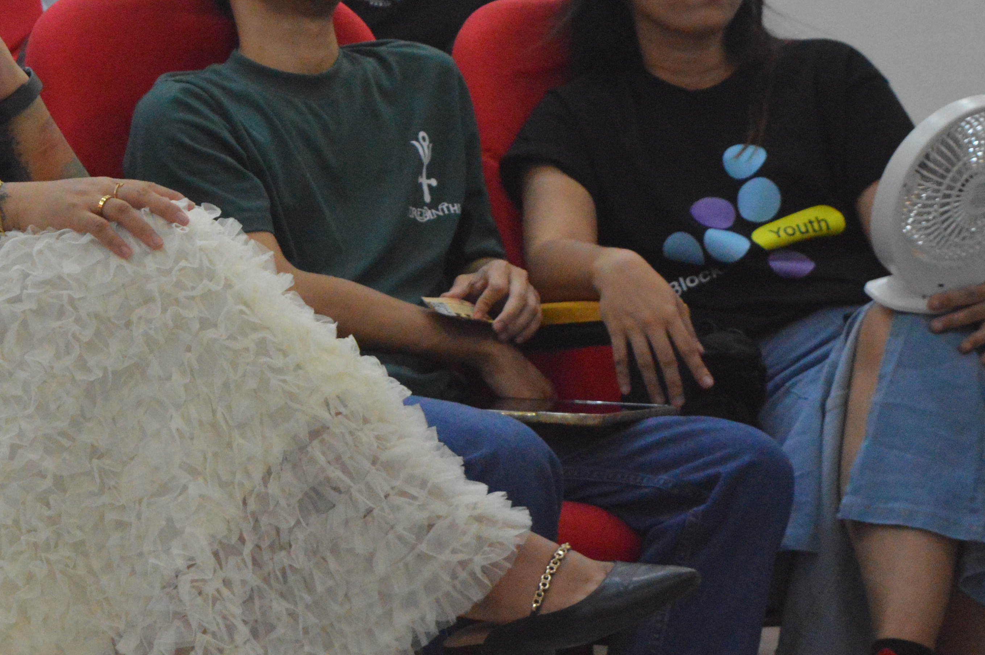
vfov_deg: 8.2
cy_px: 84
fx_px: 4538
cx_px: 58
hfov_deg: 12.3
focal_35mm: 166
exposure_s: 1/100
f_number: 5.6
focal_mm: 50
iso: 3200
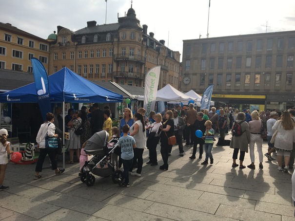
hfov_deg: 61.6
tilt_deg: -0.2
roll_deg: -2.5
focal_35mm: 29
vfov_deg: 48.2
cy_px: 110
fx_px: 247
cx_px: 148
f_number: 2.2
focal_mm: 4.15
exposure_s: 1/1832
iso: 25
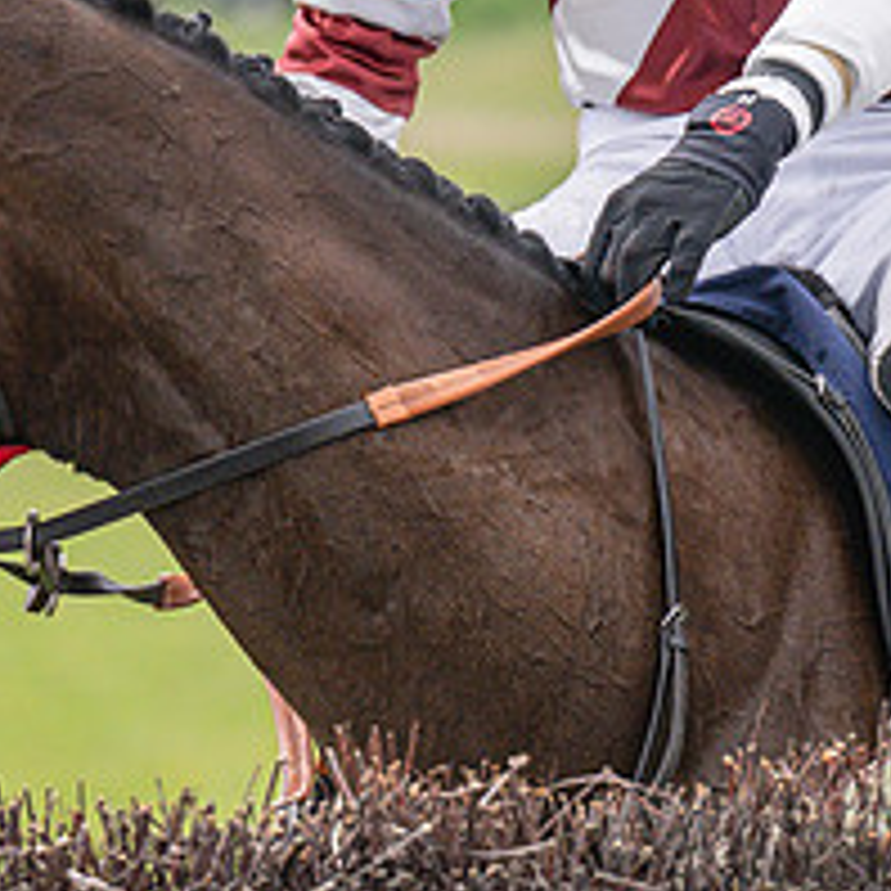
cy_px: 179
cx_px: 233
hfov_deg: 2.7
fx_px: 18579
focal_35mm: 638
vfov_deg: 2.7
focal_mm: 130
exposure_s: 1/2000
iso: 400
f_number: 4
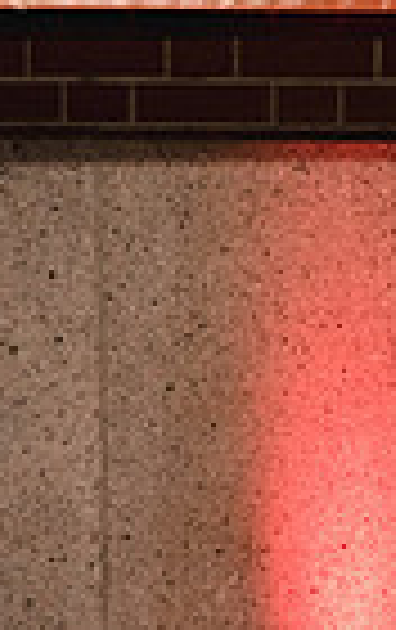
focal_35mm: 159
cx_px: 340
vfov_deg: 12.8
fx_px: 2734
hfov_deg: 8.3
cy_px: 734
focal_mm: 35
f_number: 4
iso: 1250
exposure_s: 1/200
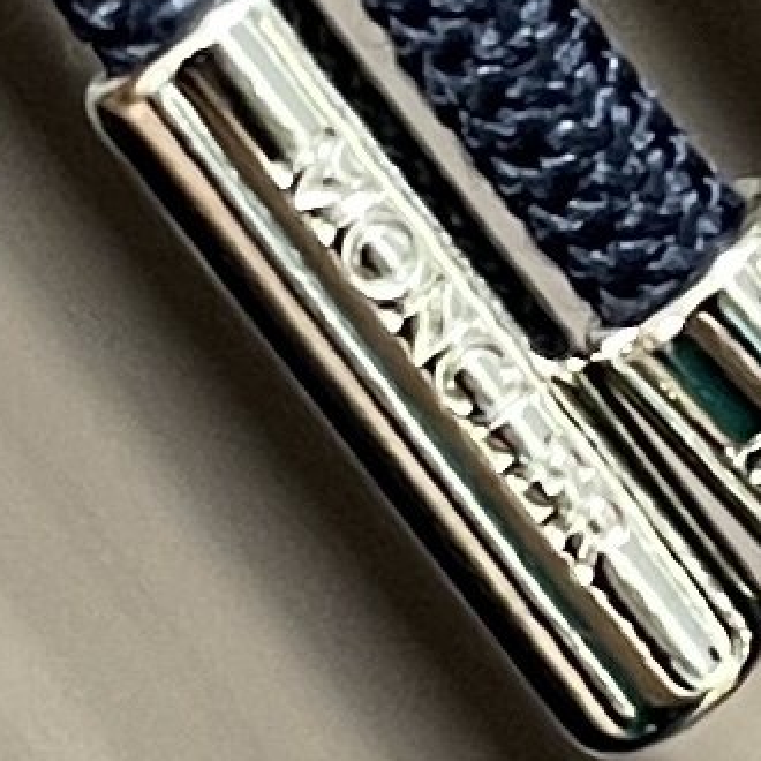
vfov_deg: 16.3
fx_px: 2661
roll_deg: +35.7
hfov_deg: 15.9
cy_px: 466
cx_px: 800
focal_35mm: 107
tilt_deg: -10.3
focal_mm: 5.1
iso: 200
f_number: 1.6
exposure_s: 1/50
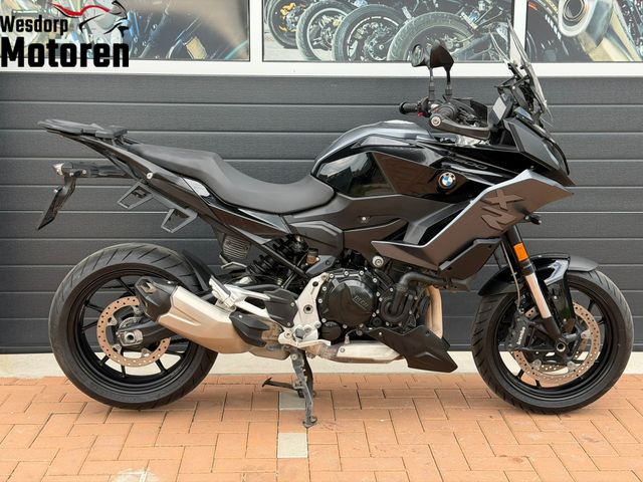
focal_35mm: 48
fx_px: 892
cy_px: 241
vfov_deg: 30.3
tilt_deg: -9.6
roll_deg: +0.9
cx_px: 322
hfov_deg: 39.7
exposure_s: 1/549
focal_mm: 6.76
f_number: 1.78
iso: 80
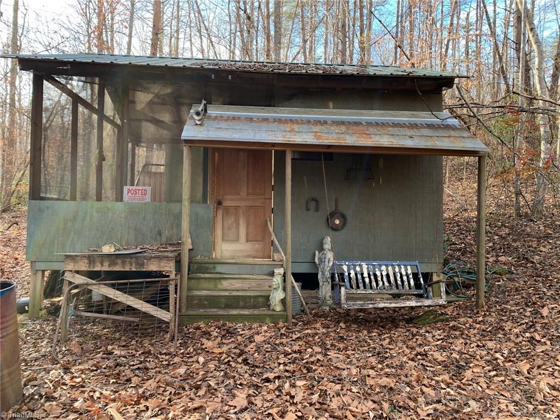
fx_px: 421
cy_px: 210
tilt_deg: +0.1
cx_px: 280
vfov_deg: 53.1
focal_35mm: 26
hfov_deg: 67.3
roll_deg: -1.2
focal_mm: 4.25
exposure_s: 1/121
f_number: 1.8
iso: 50
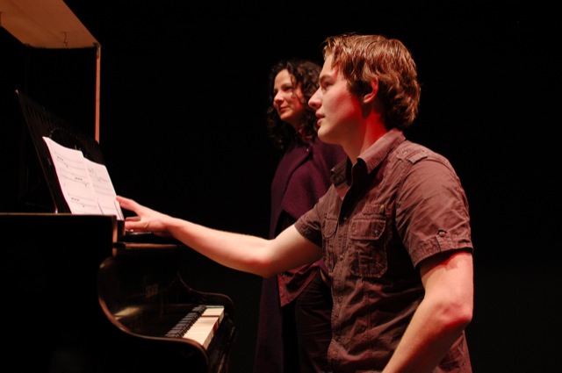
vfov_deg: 25.7
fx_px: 819
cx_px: 281
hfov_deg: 37.9
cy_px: 186
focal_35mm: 52
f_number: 4
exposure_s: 1/60
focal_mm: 35
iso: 800
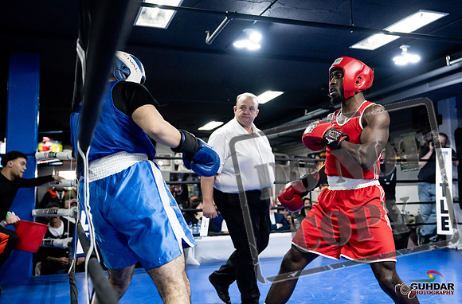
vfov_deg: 34.2
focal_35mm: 39
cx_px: 261
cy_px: 130
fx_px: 494
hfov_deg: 50.0
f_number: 2.8
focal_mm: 34
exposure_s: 1/1000
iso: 8000
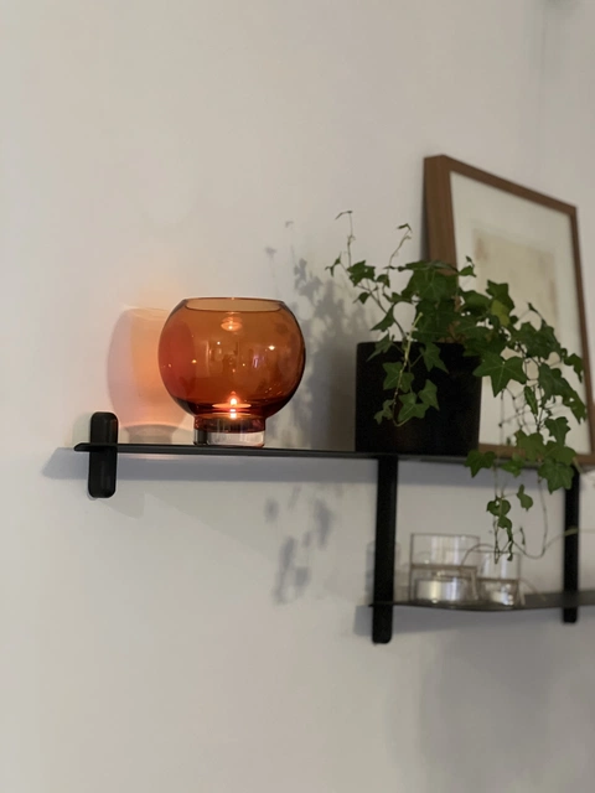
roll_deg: -2.5
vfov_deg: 25.3
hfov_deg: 19.1
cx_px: 298
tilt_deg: +4.0
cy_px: 396
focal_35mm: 77
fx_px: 1765
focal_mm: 9
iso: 400
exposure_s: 1/20
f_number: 2.8
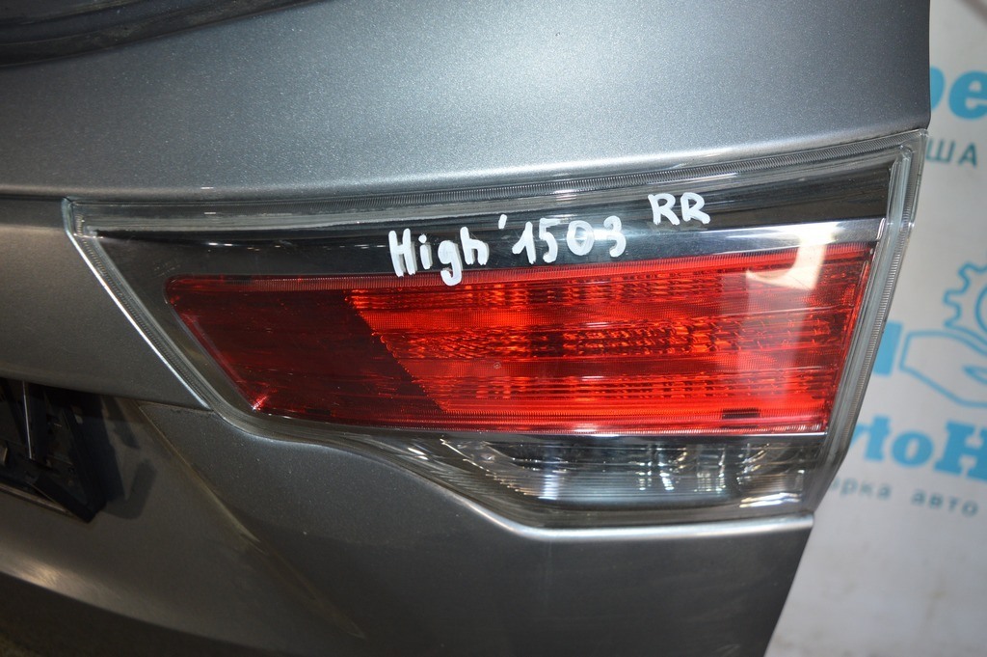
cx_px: 494
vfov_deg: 43.5
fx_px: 822
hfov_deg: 62.0
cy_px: 328
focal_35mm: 30
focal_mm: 20
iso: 400
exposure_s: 1/60
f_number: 4
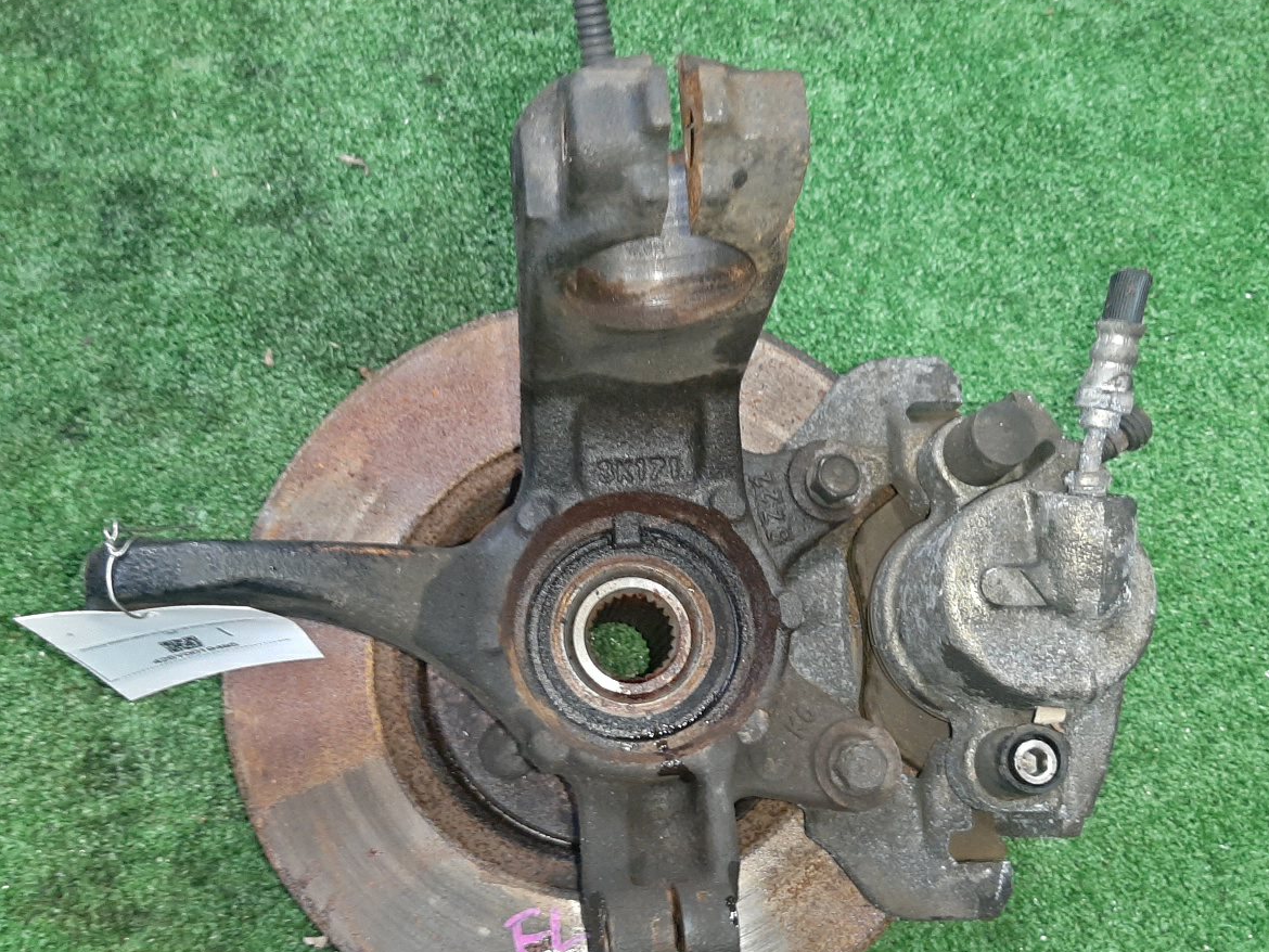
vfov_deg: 43.9
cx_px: 658
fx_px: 1173
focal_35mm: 32
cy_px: 571
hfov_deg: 56.8
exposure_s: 1/25
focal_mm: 3.93
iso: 211
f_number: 1.7
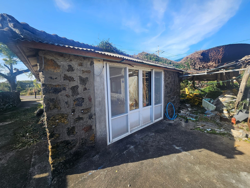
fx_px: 94
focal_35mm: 13
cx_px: 125
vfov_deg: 89.9
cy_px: 94
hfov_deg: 106.2
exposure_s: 1/518
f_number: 2.2
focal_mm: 1.7
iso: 32
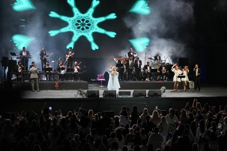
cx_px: 114
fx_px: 662
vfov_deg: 13.0
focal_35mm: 105
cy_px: 76
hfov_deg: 19.5
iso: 1250
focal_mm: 70
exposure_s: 1/400
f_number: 2.8
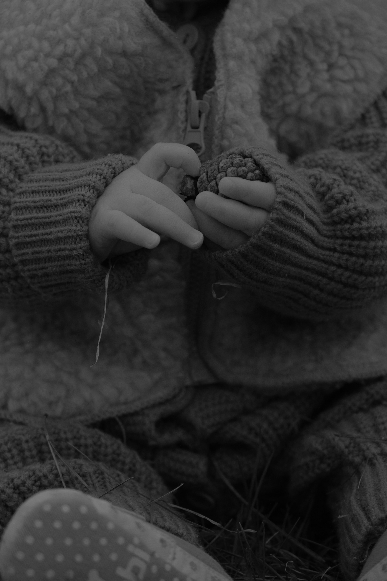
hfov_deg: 11.4
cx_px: 194
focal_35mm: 120
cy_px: 290
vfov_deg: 17.1
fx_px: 1935
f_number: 4
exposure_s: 1/320
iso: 400
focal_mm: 80
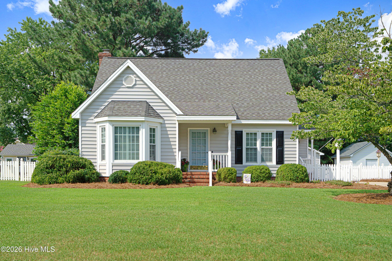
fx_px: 381
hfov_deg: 54.5
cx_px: 196
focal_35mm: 35
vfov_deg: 37.8
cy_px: 130
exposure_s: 1/800
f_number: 8
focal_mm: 35
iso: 100
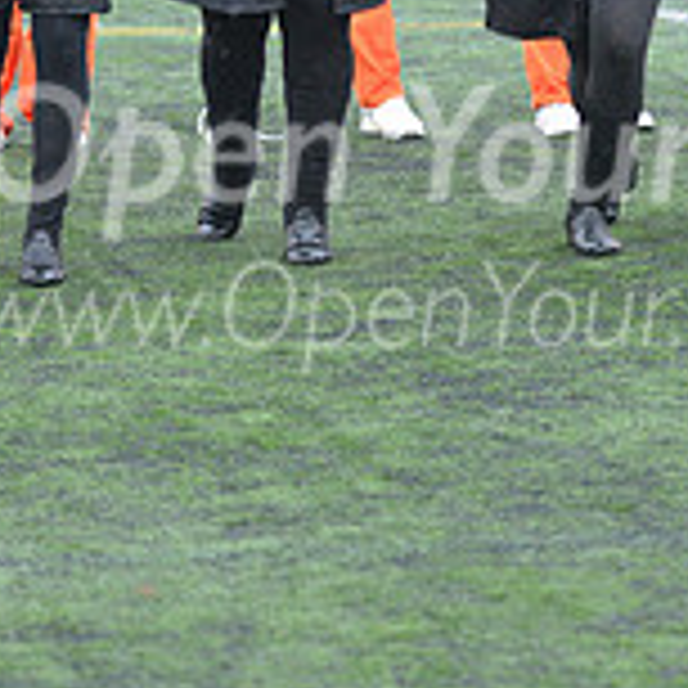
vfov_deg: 6.9
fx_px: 5667
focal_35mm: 252
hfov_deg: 6.9
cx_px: 549
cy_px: -155
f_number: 2.8
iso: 1250
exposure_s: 1/640
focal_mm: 78
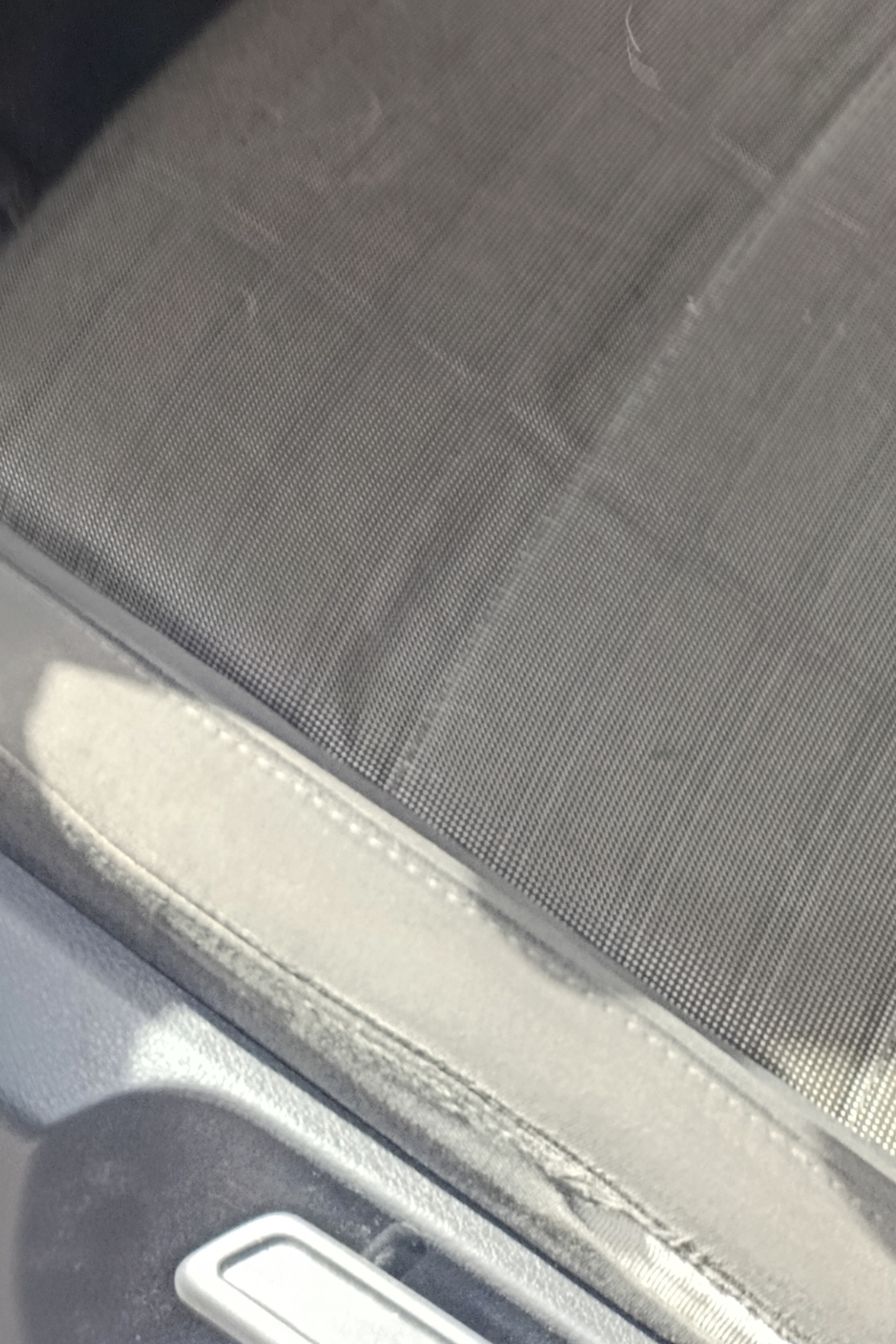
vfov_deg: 24.6
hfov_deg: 18.4
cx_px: -24
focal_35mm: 72
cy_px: -379
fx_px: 2688
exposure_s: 1/120
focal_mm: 4.71
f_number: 1.7
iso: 100
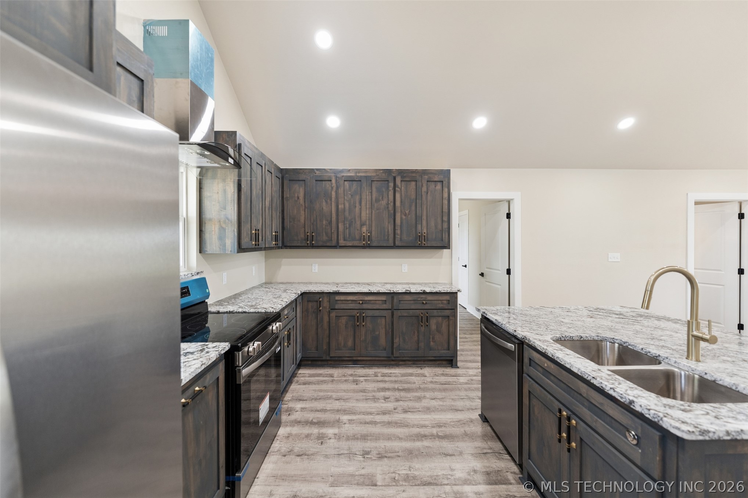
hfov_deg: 104.3
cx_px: 374
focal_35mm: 14
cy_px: 249
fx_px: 291
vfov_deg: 81.2
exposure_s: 1/160
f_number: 2.8
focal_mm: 14
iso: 400
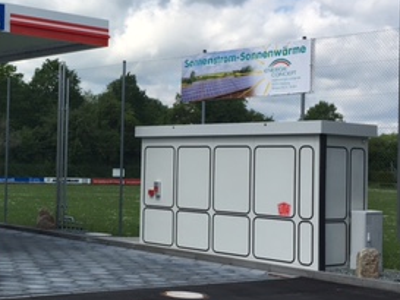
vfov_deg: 21.6
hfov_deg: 27.7
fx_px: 786
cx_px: 57
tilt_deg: +1.5
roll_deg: -2.0
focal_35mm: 68
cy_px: 132
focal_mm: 4.15
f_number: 2.2
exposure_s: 1/1603
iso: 25
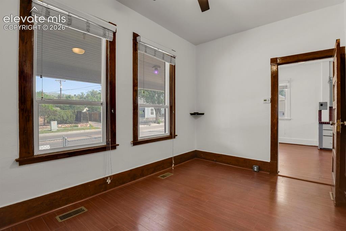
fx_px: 163
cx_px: 173
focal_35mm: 17
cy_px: 116
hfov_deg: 93.3
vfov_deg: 70.4
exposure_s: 1/20
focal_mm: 17
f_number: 8
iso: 2500
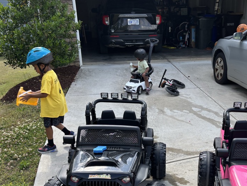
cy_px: 136
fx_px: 314
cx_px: 162
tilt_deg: -22.8
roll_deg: +0.1
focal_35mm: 44
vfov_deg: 32.4
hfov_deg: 42.4
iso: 50
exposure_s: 1/1399
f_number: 1.6
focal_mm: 5.96
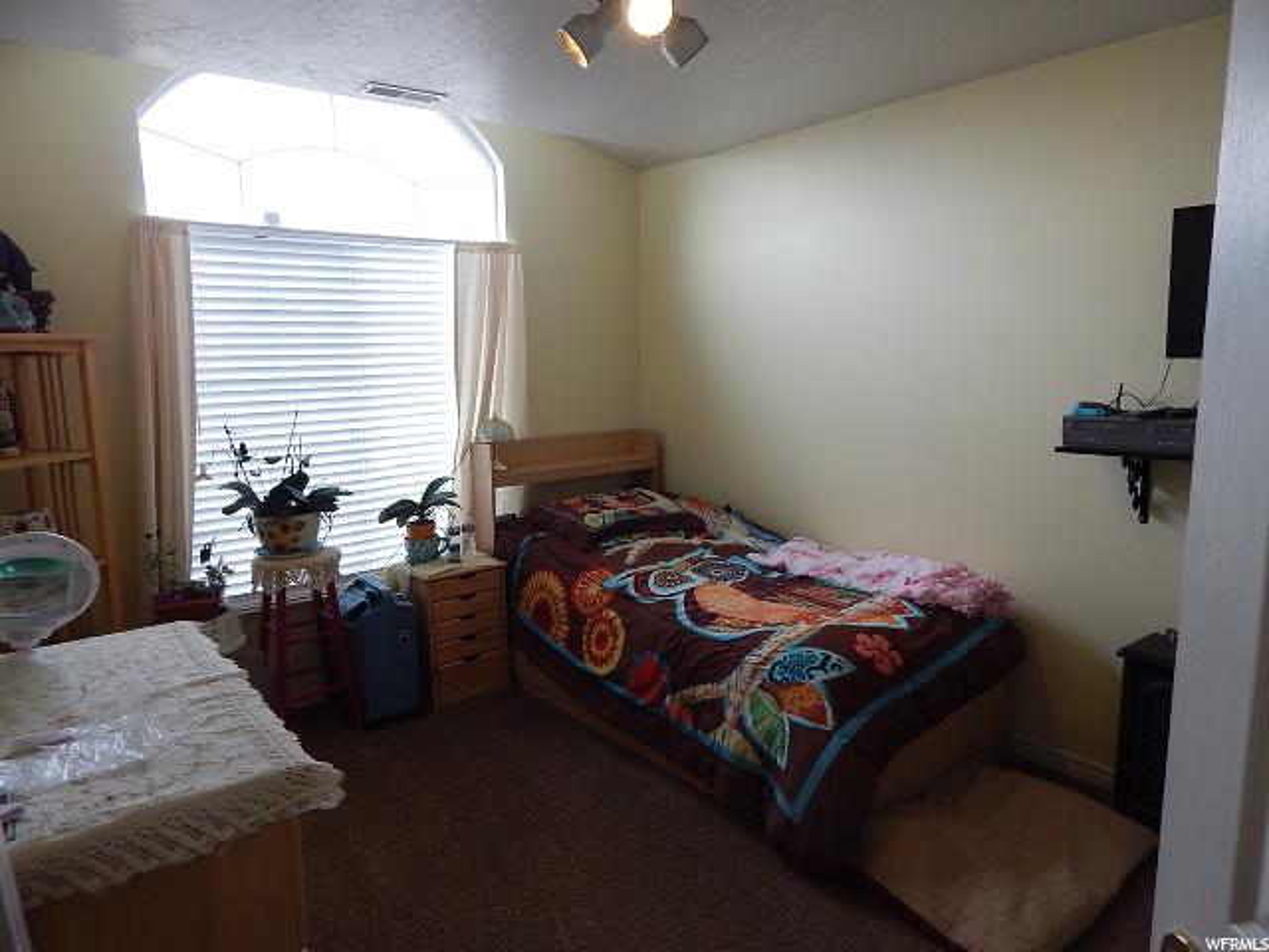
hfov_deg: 73.9
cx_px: 634
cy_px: 476
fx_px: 843
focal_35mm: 23
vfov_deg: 58.9
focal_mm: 4
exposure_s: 1/60
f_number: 3
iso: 125
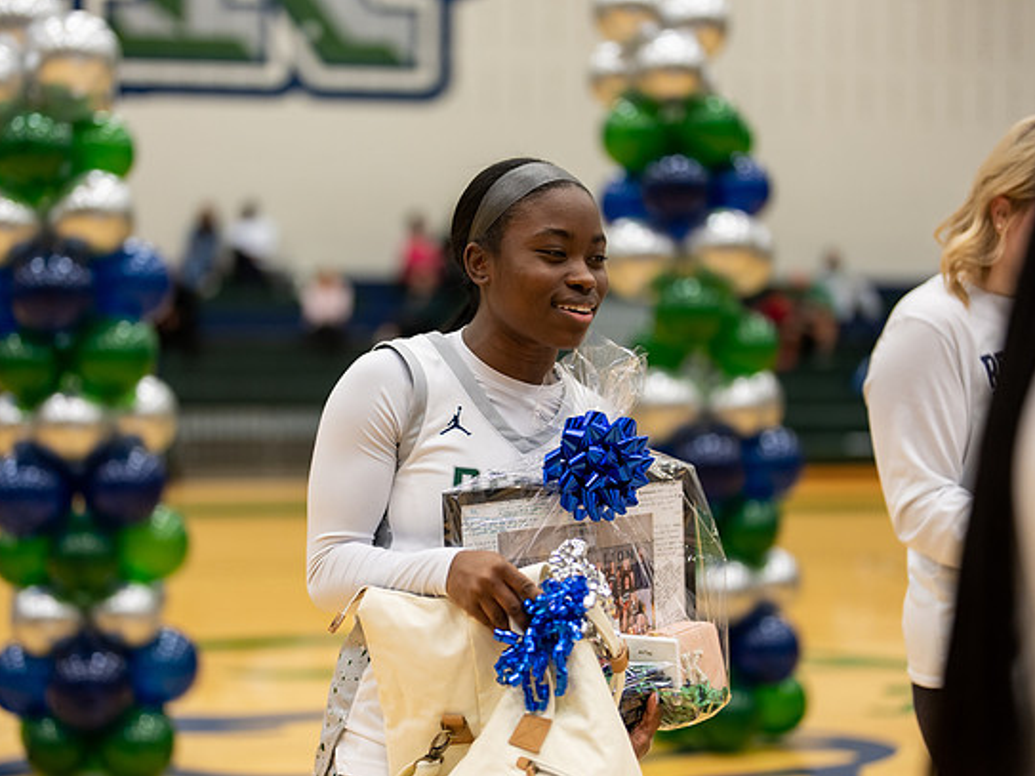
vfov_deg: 26.5
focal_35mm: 55
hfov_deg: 34.9
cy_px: 393
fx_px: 1644
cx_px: 494
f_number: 1.2
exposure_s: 1/800
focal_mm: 50
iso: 800
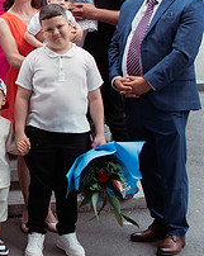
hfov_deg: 13.1
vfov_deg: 17.8
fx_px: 809
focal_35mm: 107
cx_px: -151
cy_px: 40
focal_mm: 35
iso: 400
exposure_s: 1/320
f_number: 6.3
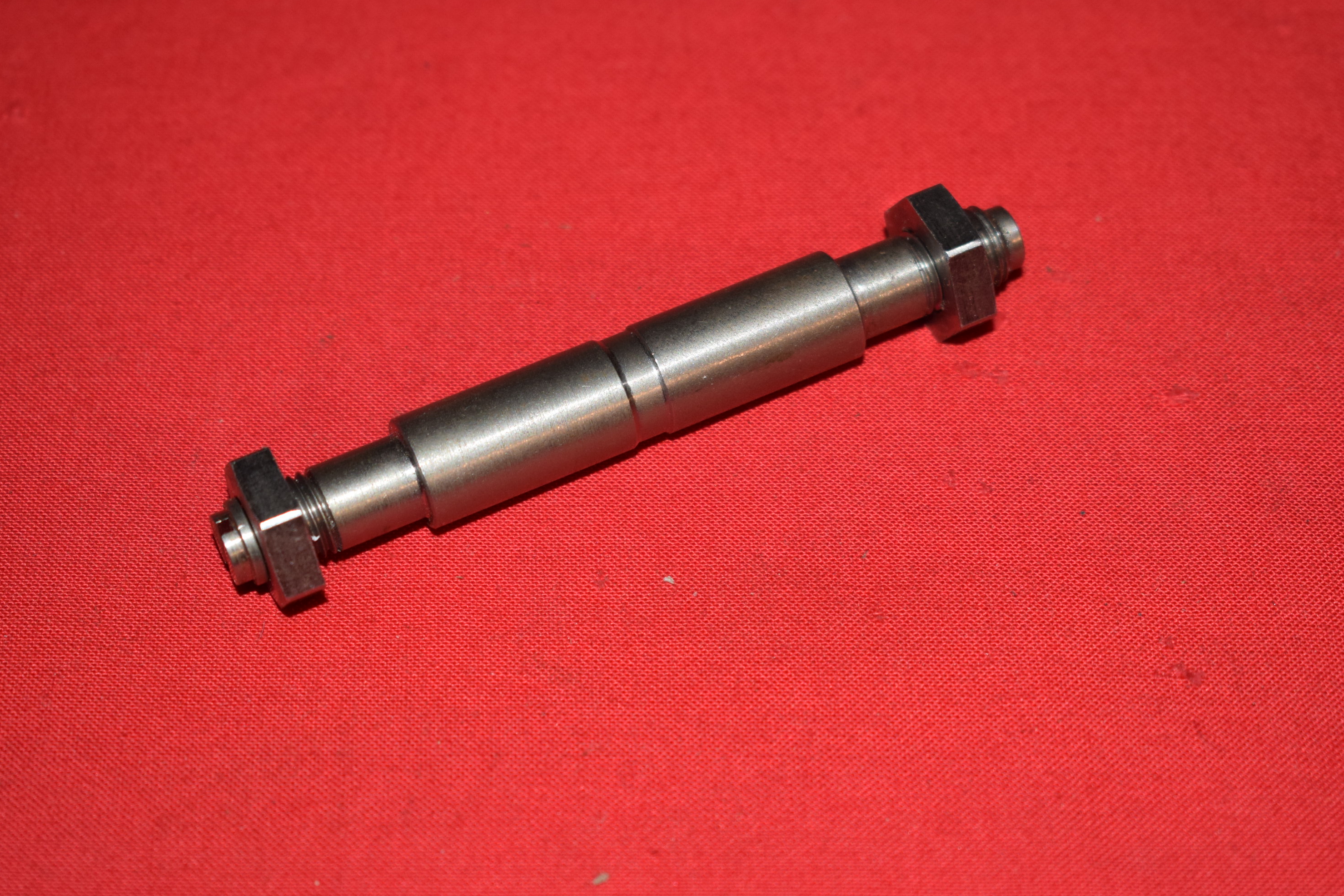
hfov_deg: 24.3
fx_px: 3117
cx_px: 674
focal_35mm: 84
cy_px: 452
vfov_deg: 16.4
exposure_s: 1/125
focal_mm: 55
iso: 640
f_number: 5.6
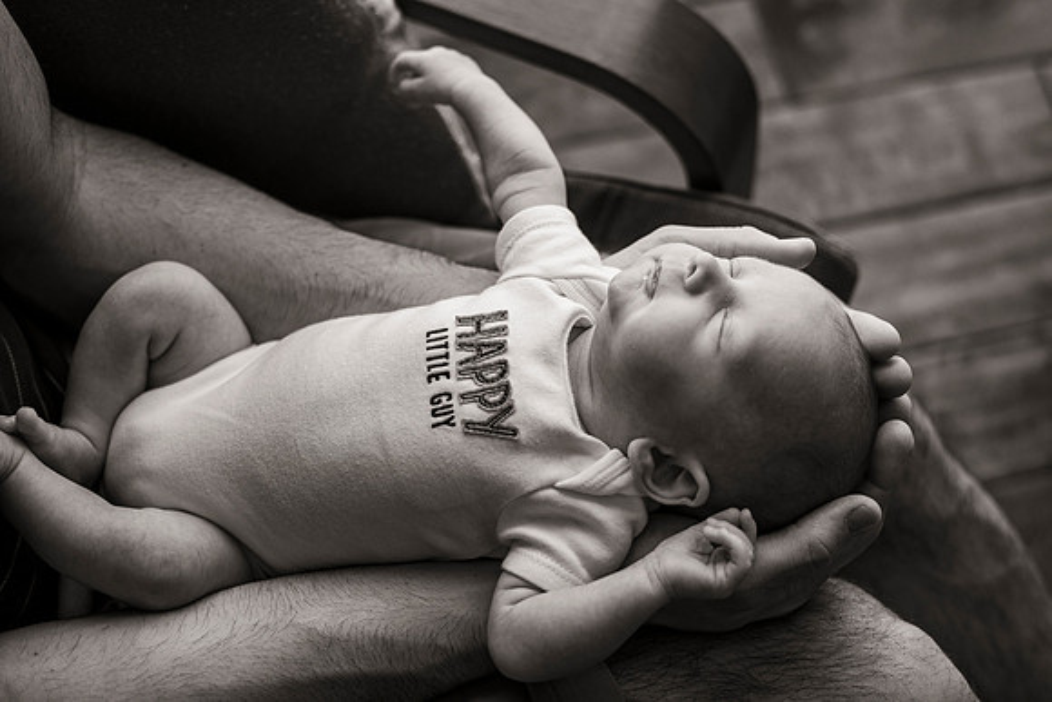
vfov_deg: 25.9
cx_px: 548
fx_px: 1523
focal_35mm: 52
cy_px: 336
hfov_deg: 38.1
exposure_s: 1/400
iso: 1000
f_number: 3.2
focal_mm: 50
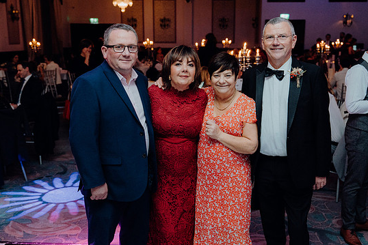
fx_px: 419
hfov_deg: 47.4
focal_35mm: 41
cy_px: 127
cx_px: 196
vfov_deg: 32.6
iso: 2500
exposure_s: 1/160
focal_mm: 38
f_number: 3.5
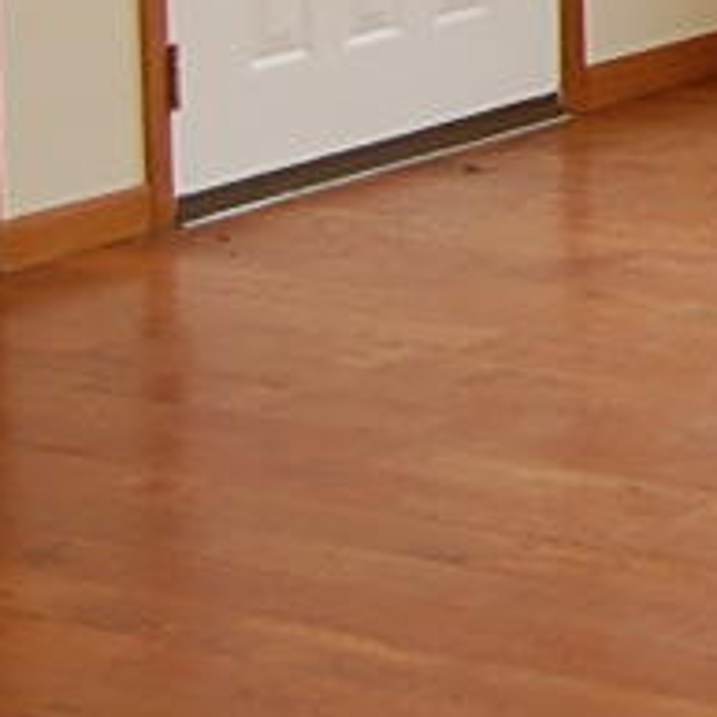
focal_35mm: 179
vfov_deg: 9.2
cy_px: -687
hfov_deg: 8.8
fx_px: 4195
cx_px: 1776
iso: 400
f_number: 3.5
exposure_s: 1/80
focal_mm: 18
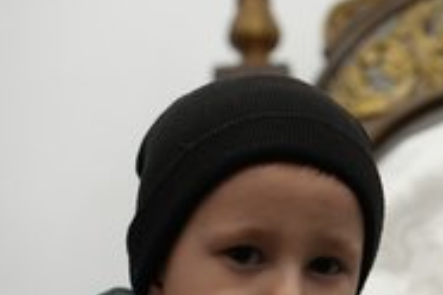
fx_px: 1637
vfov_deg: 10.3
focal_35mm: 133
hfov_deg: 15.1
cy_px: 194
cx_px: 453
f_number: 4
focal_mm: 62
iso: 4000
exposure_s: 1/160
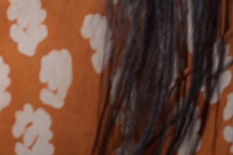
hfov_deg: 8.8
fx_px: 1462
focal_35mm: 226
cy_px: -162
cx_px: -163
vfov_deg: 5.9
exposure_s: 1/200
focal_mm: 55
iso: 800
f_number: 1.8
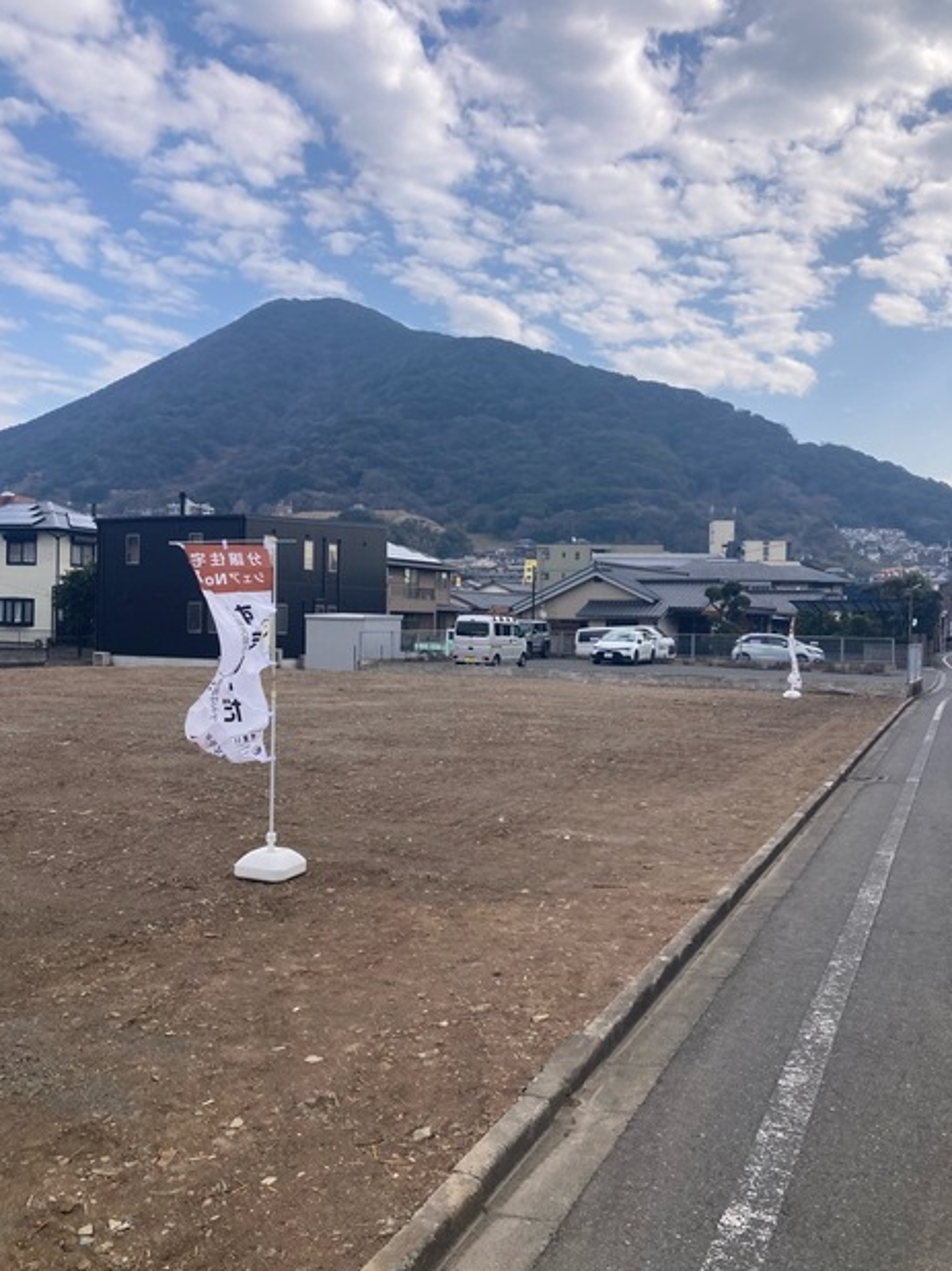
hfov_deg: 48.2
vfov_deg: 61.7
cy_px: 633
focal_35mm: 29
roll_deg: +2.9
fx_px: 1064
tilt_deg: -0.9
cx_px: 463
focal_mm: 3.99
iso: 20
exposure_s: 1/1869
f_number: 1.8
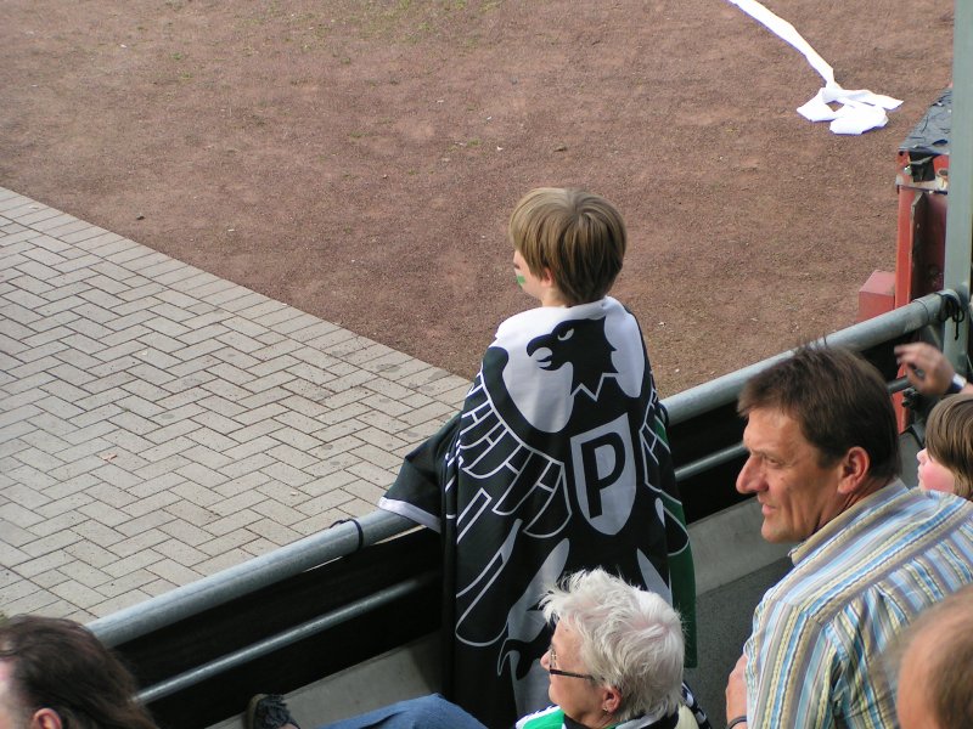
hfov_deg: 16.6
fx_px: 3345
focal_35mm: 119
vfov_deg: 12.5
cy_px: 364
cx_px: 486
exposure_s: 1/125
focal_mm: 18.2
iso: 50
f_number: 4
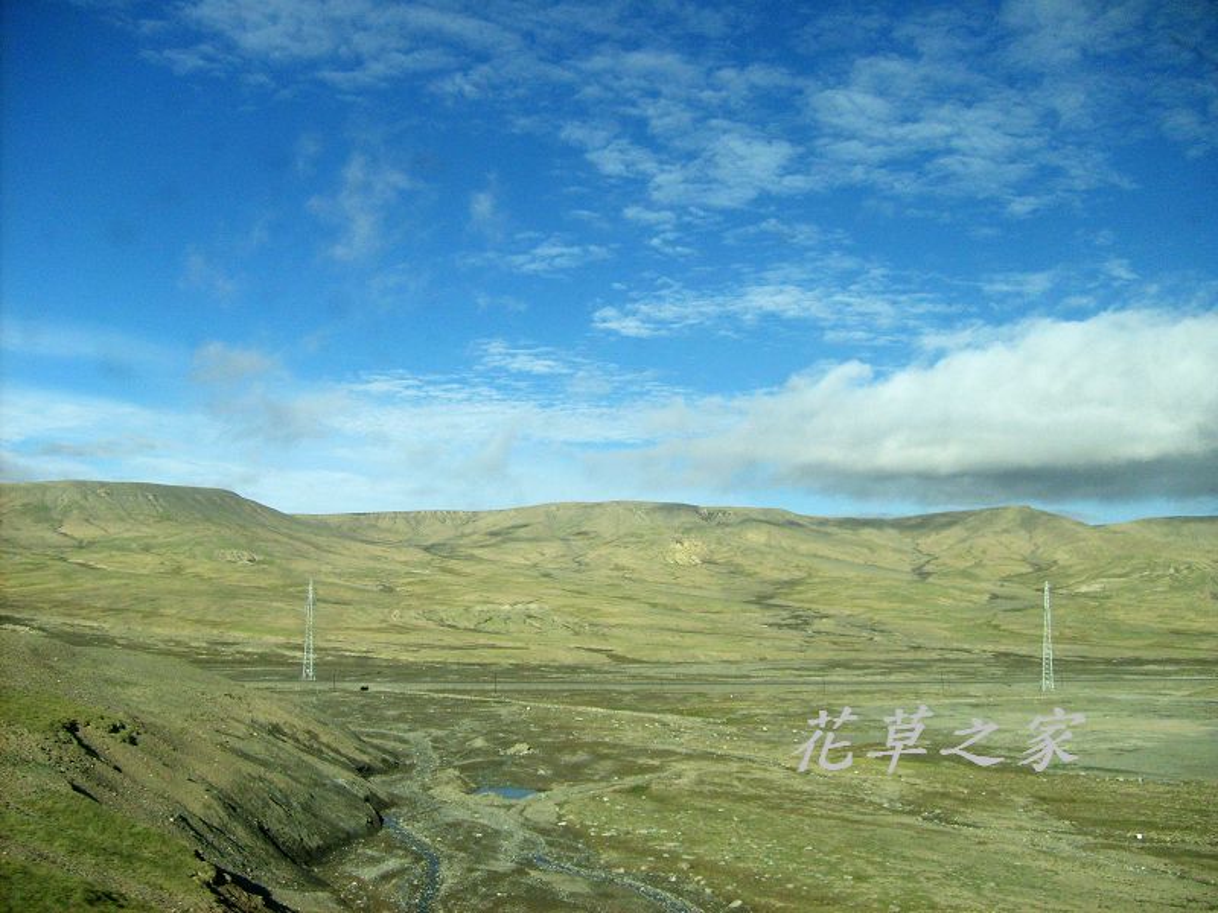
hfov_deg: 52.6
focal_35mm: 35
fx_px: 1232
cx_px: 609
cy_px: 456
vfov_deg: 40.7
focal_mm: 5.8
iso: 80
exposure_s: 1/250
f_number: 7.1
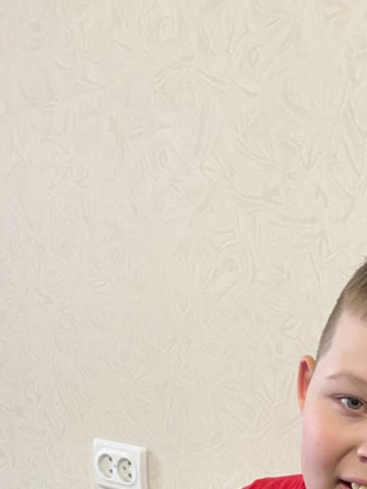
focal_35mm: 54
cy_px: 480
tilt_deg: -14.6
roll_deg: -1.0
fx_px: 763
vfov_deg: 32.8
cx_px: 309
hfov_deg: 26.4
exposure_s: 1/50
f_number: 1.8
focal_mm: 4.25
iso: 320
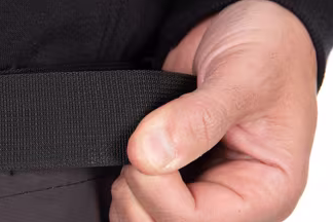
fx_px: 1600
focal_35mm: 173
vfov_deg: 7.9
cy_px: 153
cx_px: -20
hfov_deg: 11.7
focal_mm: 70
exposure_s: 1/160
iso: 160
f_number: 11
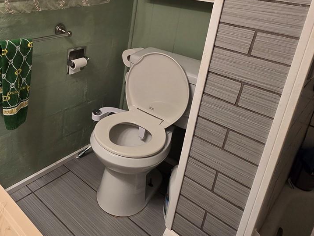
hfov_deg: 54.7
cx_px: 39
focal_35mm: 29
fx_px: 263
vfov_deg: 45.9
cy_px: 49
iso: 160
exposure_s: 1/60
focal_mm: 2.2
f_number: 2.2
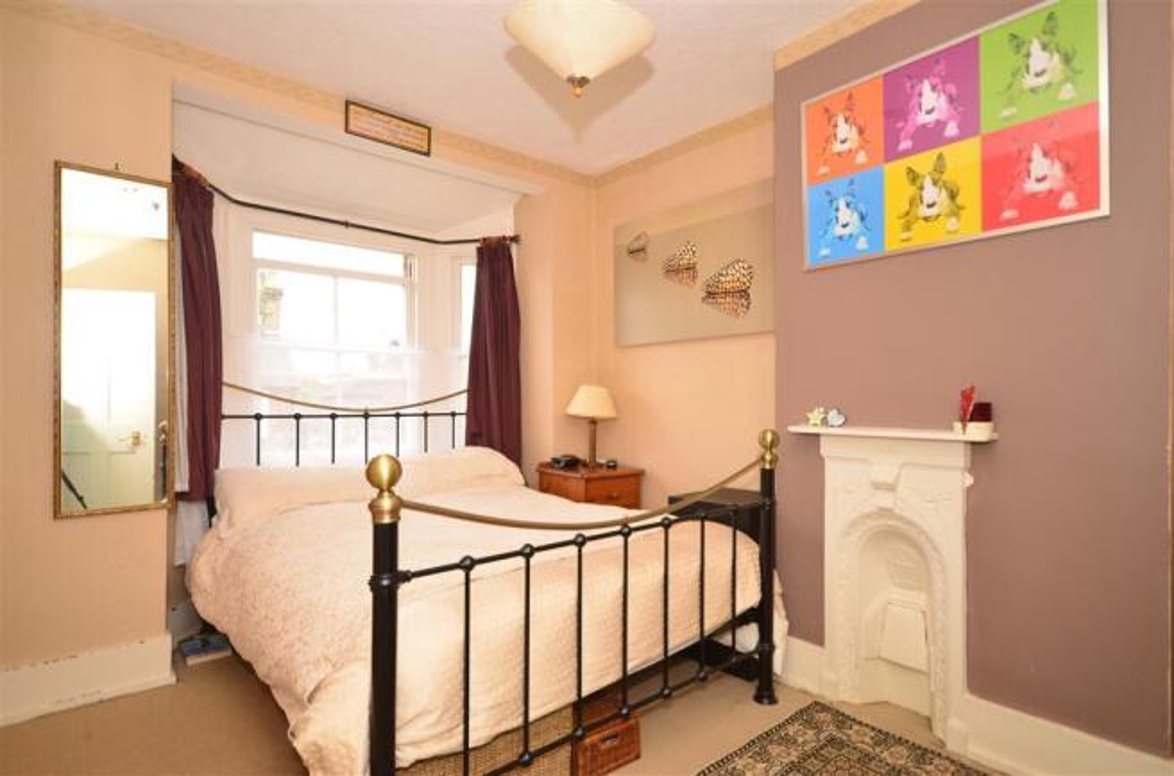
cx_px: 587
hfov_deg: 85.6
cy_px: 388
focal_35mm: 20
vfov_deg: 62.9
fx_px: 634
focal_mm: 13
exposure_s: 1/60
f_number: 5
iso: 200
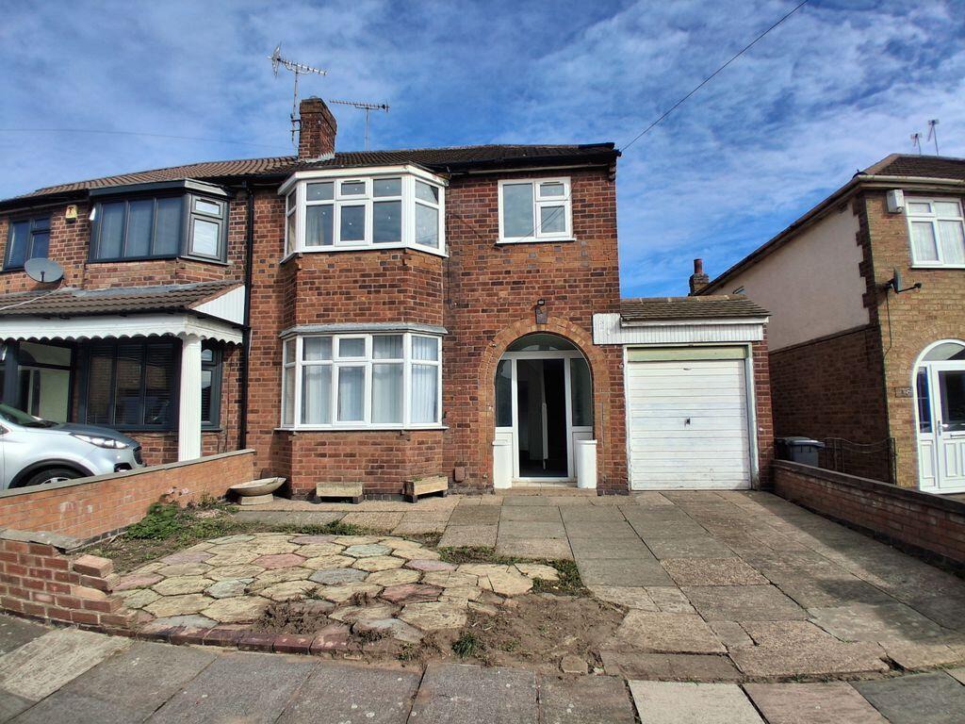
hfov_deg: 91.0
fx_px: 474
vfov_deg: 74.7
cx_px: 482
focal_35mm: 17
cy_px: 362
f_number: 2.2
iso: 50
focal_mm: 1.4
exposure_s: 1/1672
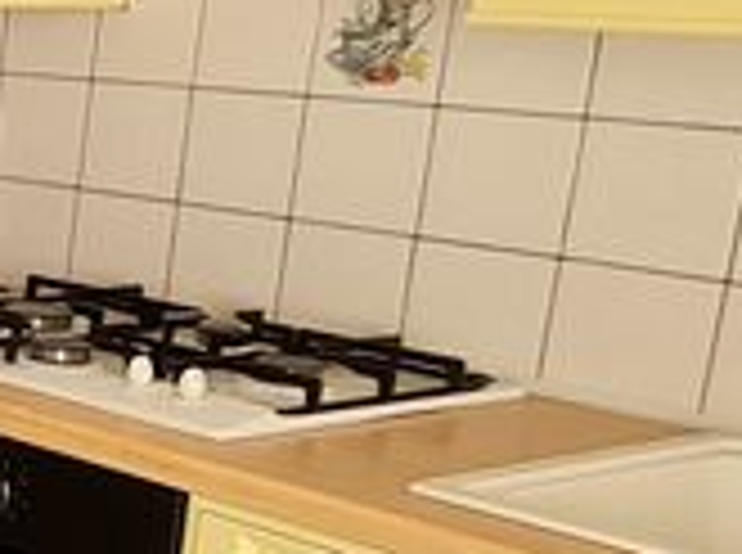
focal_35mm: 79
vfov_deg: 18.6
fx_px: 1690
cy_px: 302
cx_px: -809
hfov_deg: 17.0
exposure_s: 1/50
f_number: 2.2
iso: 50
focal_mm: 1.74
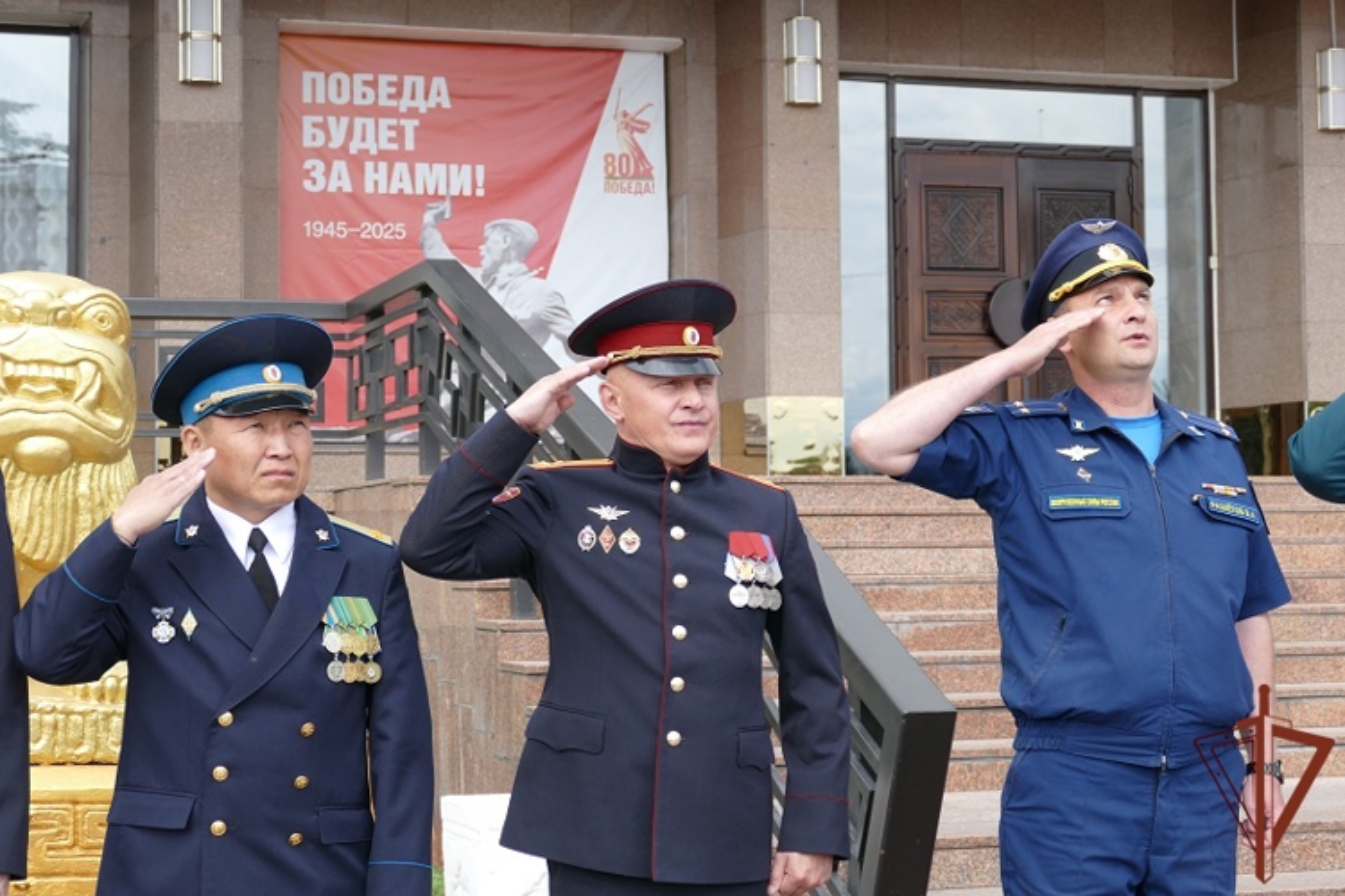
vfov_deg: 18.9
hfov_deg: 28.1
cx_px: 672
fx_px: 2690
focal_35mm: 72
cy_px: 448
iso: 125
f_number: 3.7
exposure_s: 1/500
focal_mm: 26.28
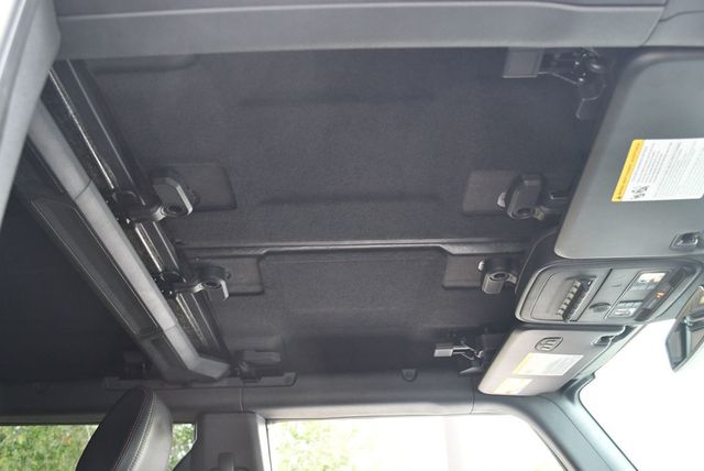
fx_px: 705
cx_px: 352
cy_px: 236
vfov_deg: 36.9
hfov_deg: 53.1
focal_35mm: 36
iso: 800
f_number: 3.5
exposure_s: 1/160
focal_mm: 18
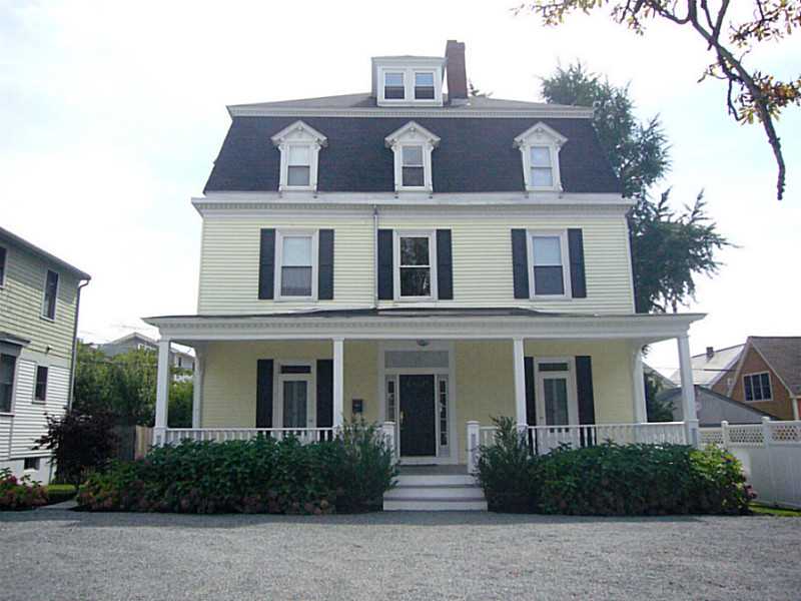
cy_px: 300
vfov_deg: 49.7
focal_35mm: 28
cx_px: 400
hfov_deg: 63.4
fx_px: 648
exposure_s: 1/800
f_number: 5.6
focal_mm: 4.6
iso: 400
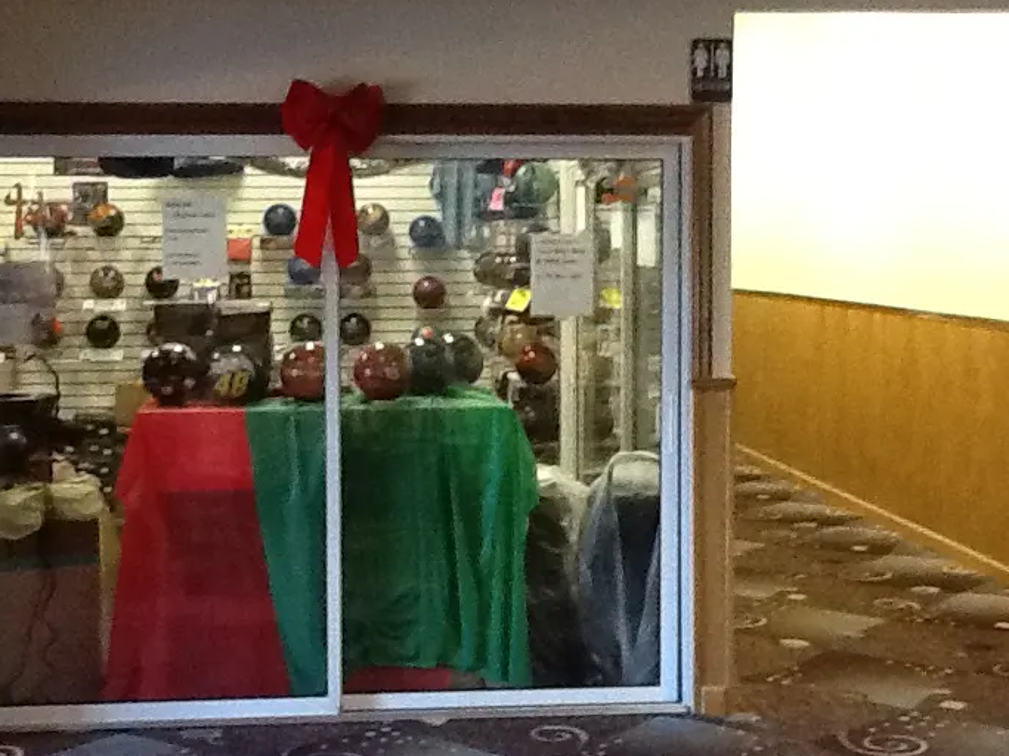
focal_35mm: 45
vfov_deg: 32.1
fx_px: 1311
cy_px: 292
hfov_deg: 42.0
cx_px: 454
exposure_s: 1/30
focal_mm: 2.03
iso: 400
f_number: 2.4
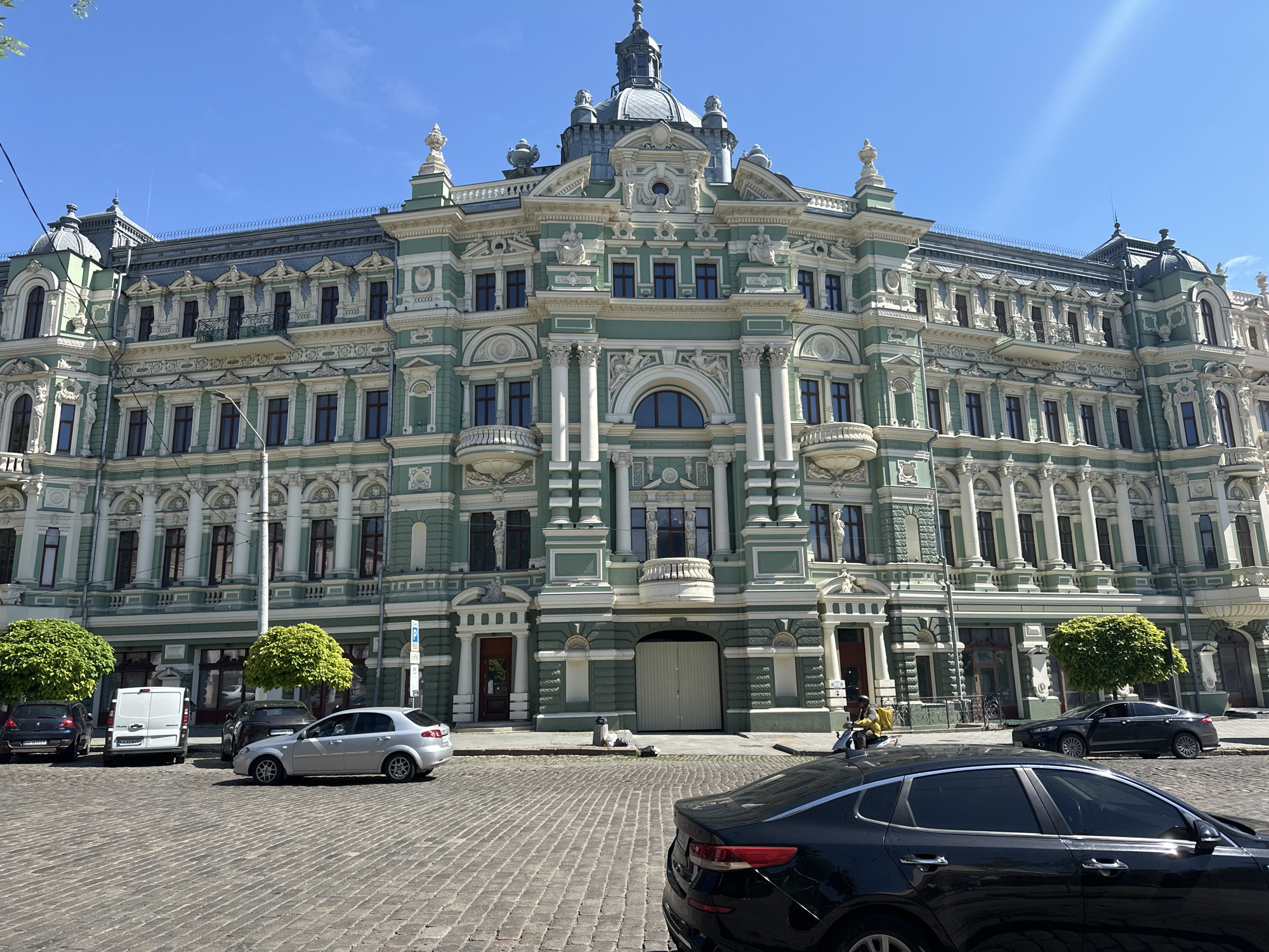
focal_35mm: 24
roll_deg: +1.7
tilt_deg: +11.8
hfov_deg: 71.6
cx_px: 634
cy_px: 476
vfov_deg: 56.8
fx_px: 880
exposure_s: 1/3356
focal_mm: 6.86
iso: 80
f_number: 1.78
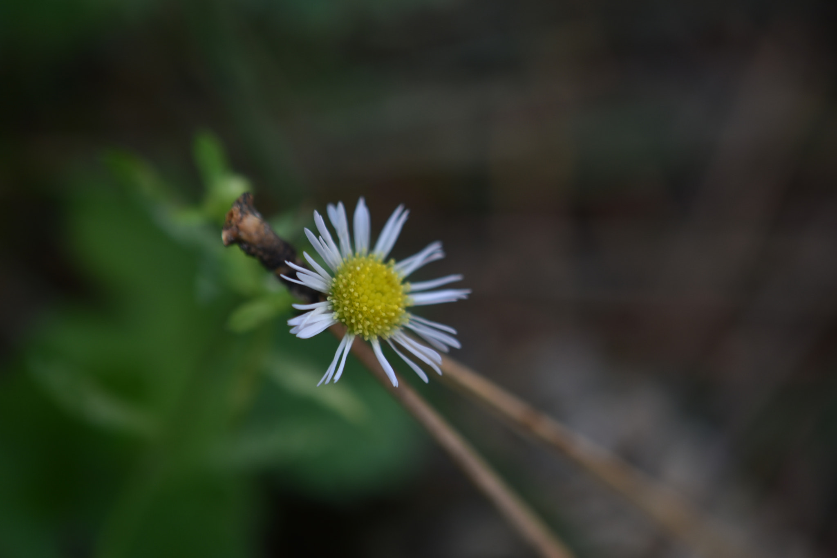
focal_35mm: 128
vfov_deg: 10.8
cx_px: 418
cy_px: 279
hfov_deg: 16.1
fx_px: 2964
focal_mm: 85
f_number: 5
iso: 100
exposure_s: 1/30
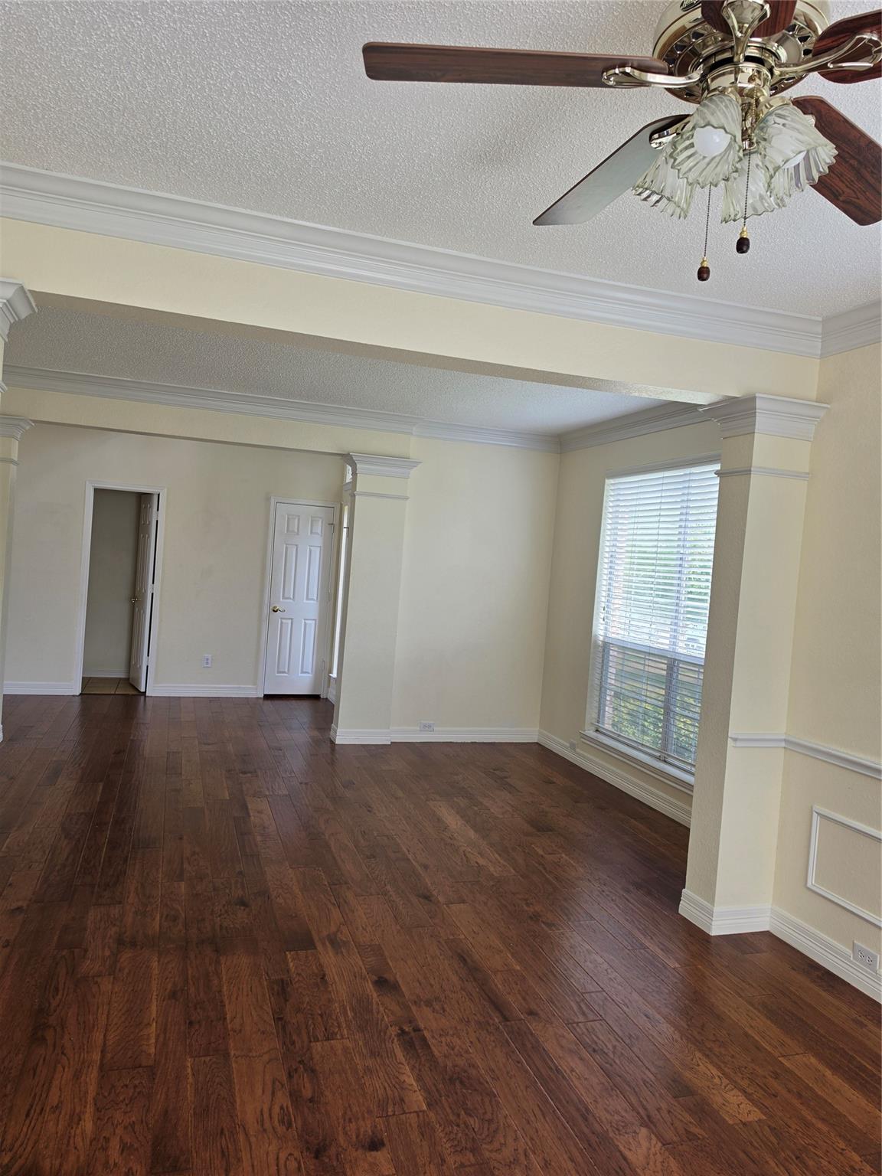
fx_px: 781
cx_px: 441
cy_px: 588
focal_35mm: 23
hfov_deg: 58.9
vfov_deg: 73.9
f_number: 1.4
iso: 20
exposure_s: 1/180
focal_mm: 6.5
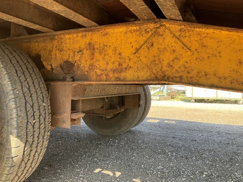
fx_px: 204
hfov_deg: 61.7
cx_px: 122
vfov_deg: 48.2
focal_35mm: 29
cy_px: 91
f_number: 1.8
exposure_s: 1/132
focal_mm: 3
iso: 32
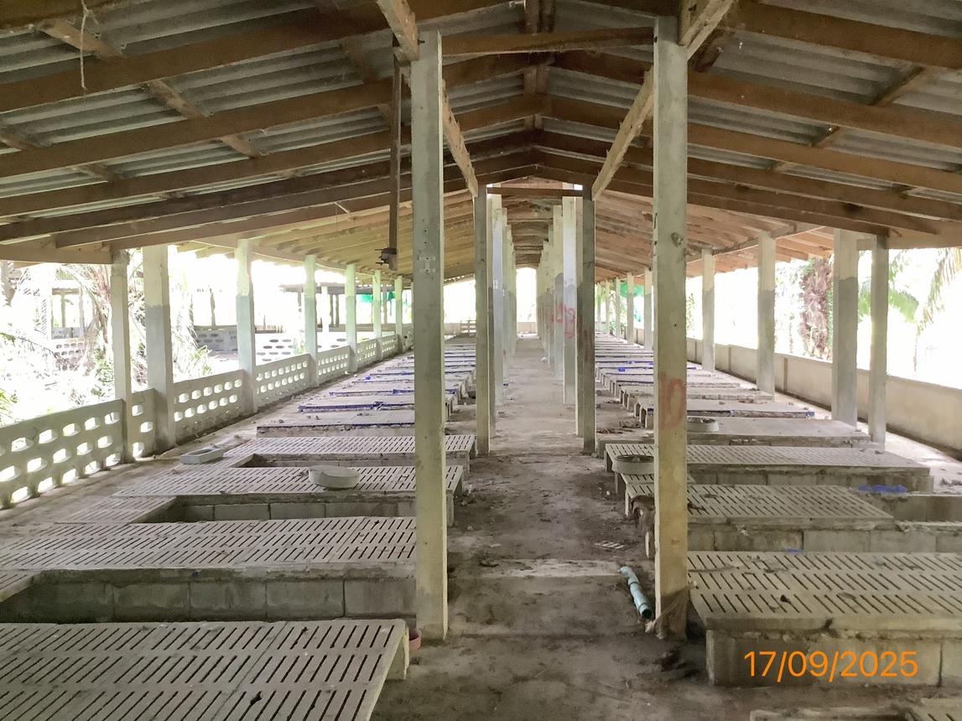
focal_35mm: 31
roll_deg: -1.2
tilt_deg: -2.5
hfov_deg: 58.4
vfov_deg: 45.4
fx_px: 861
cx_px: 481
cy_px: 360
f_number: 2.4
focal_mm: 3.3
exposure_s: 1/50
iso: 320
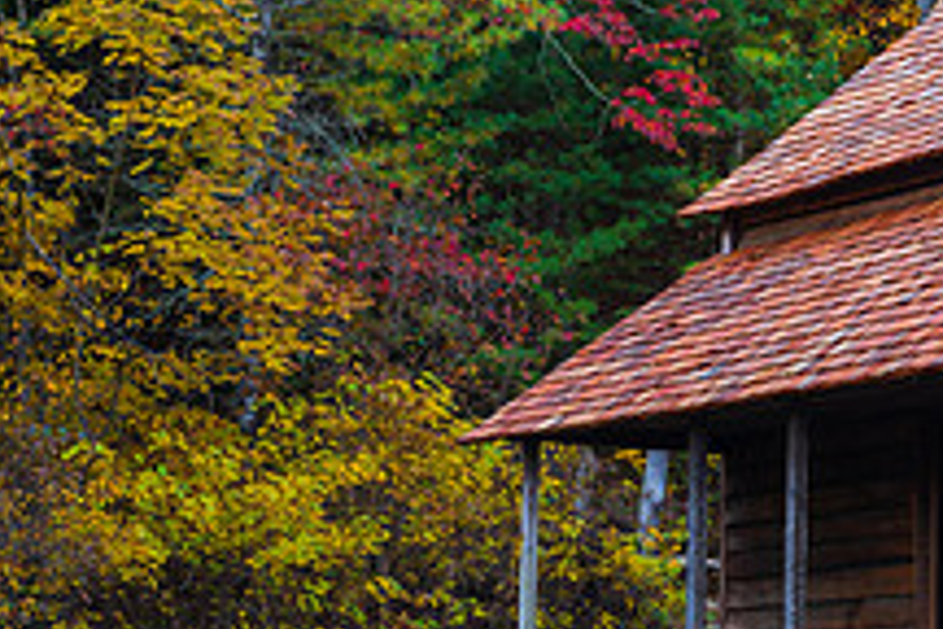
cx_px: 1183
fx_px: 3510
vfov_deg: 10.2
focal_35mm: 134
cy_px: 46
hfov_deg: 14.7
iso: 64
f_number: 16
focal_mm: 50
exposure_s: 1/2.5
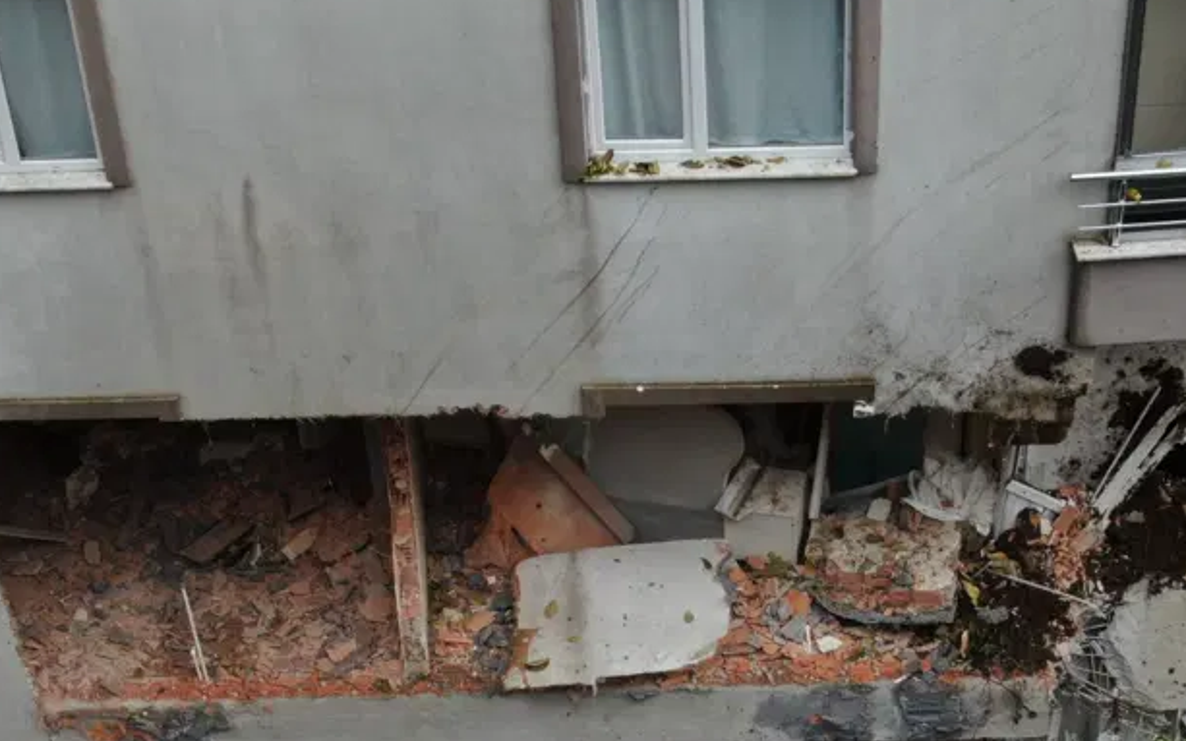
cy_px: 609
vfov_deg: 17.7
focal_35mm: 73
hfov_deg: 28.1
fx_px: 2359
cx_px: 753
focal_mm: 8.6
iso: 100
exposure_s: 1/50
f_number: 3.8
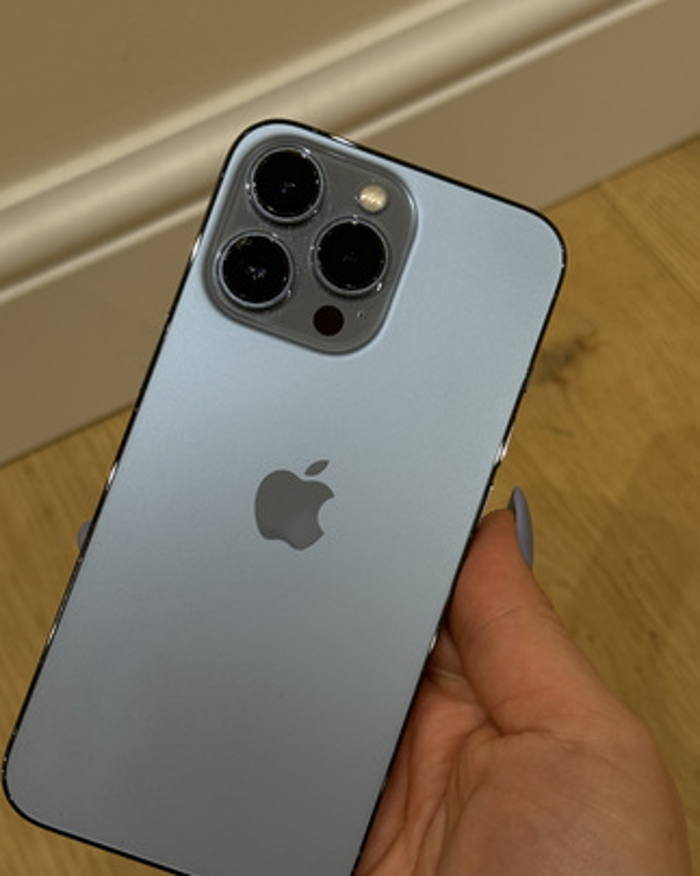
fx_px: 1503
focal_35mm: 58
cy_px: 514
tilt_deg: -55.4
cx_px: 330
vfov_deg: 32.4
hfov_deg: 26.2
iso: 64
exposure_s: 1/100
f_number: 1.78
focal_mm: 6.86
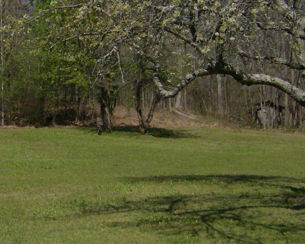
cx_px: -22
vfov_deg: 17.3
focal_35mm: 89
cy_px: 106
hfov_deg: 20.6
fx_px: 803
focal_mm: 6
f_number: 4.7
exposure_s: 1/1486
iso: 100
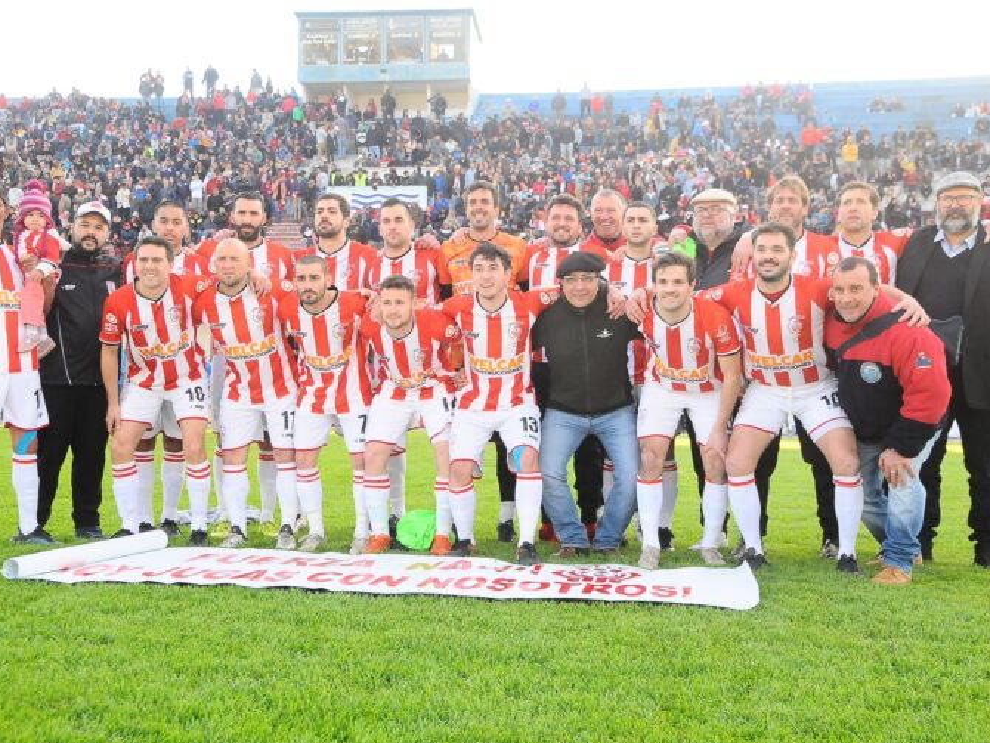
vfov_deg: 32.5
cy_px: 374
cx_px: 473
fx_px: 1275
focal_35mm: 45
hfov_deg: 42.4
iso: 1250
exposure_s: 1/500
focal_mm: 27
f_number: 5
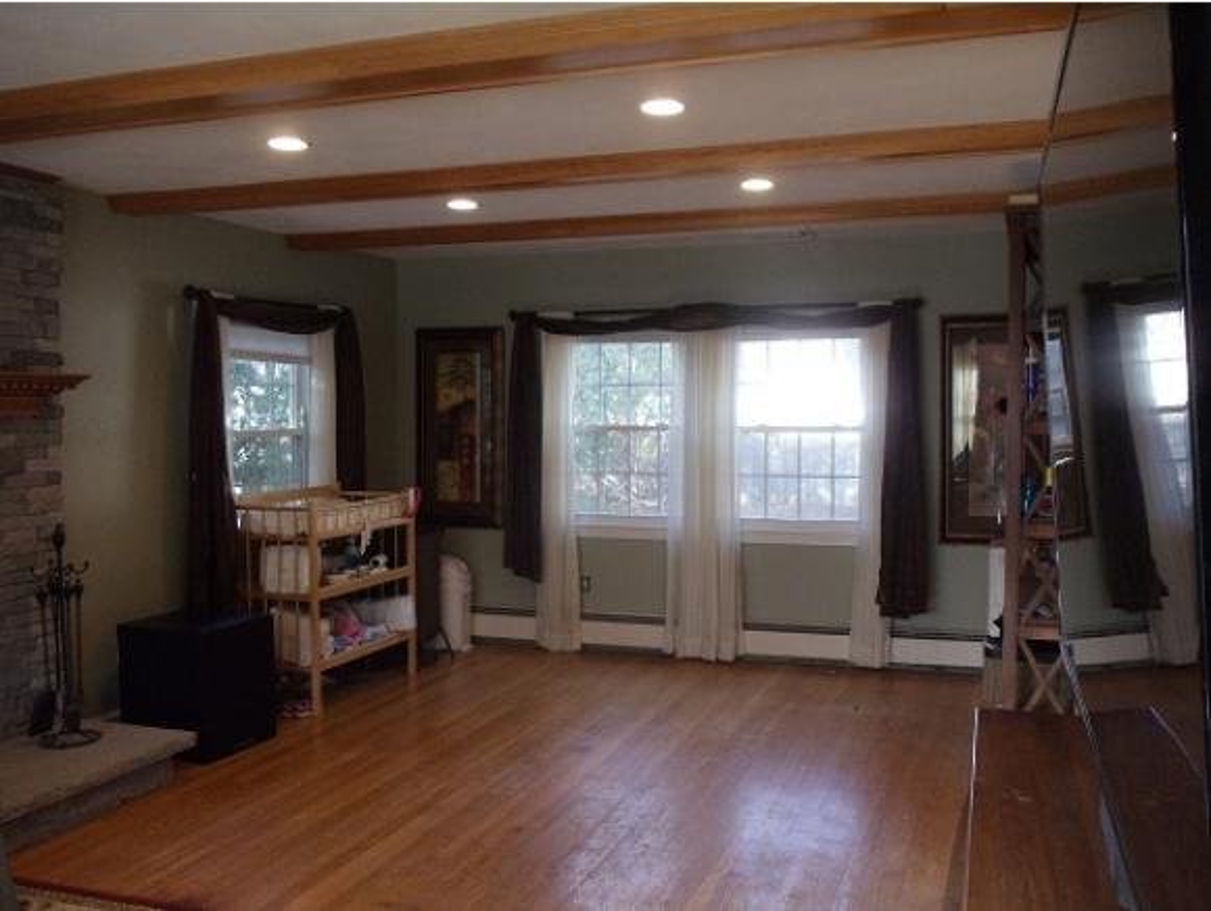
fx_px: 1541
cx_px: 606
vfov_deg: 32.9
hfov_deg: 42.9
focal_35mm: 44
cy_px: 456
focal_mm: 6
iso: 400
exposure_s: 1/50
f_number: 3.5
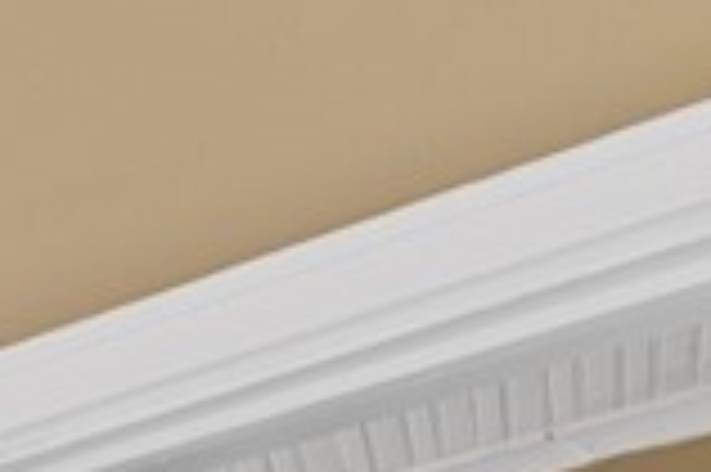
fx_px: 1894
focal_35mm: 96
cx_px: -1498
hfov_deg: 11.0
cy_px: 1544
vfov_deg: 9.7
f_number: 5
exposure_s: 1/20
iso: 400
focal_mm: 14
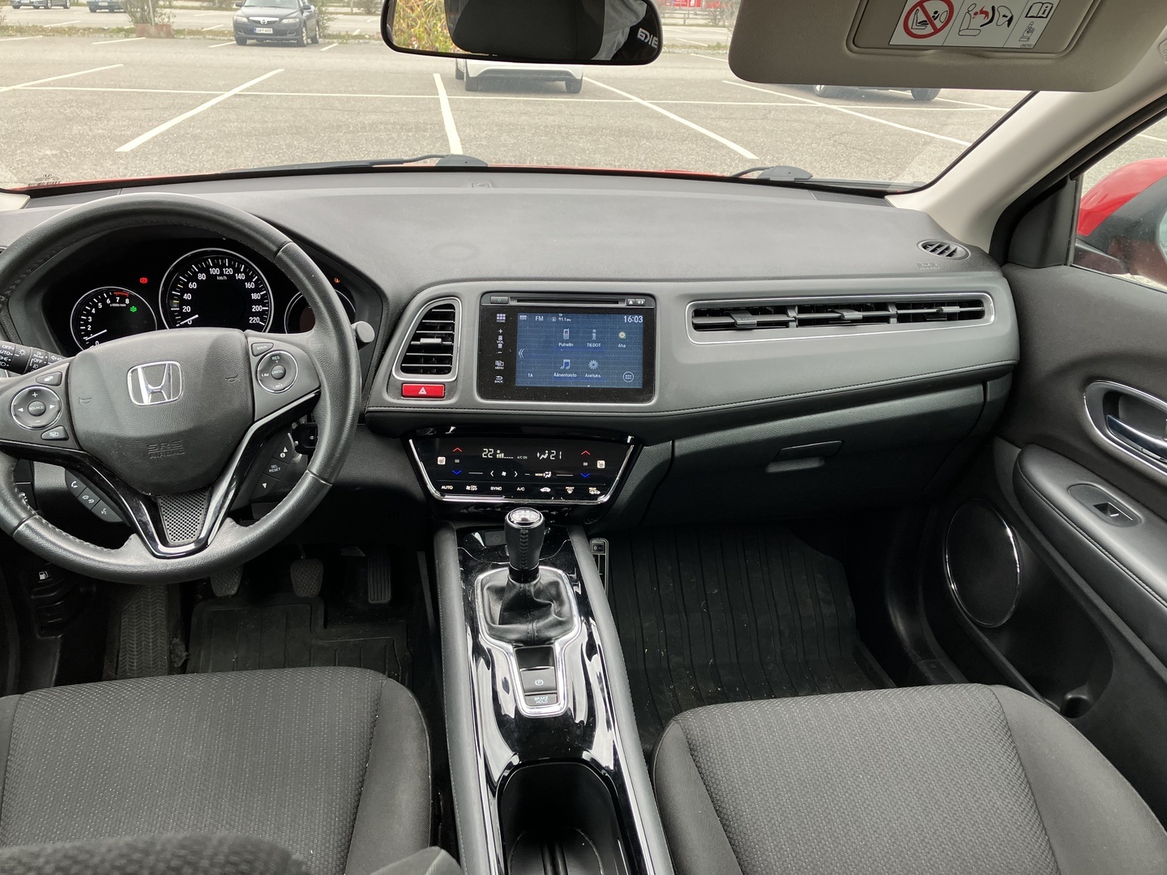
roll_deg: -1.1
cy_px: 438
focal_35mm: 28
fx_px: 944
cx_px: 584
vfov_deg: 49.7
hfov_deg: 63.4
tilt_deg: -23.4
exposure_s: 1/121
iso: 50
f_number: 1.8
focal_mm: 3.99
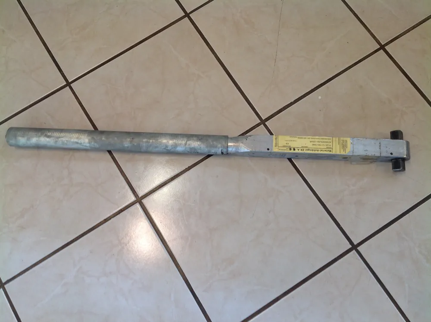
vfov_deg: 40.6
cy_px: 161
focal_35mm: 35
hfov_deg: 52.7
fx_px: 435
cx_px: 216
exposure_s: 1/15
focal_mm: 4.28
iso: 50
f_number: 2.4
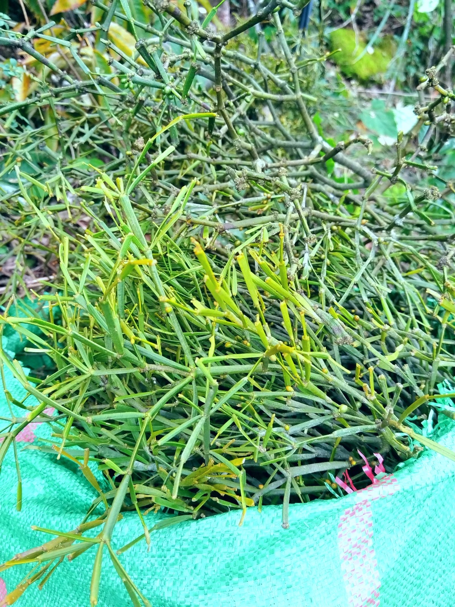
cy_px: 304
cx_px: 228
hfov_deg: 46.8
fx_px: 526
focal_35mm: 30
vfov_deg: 60.0
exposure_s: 1/100
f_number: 1.9
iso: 411
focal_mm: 4.95
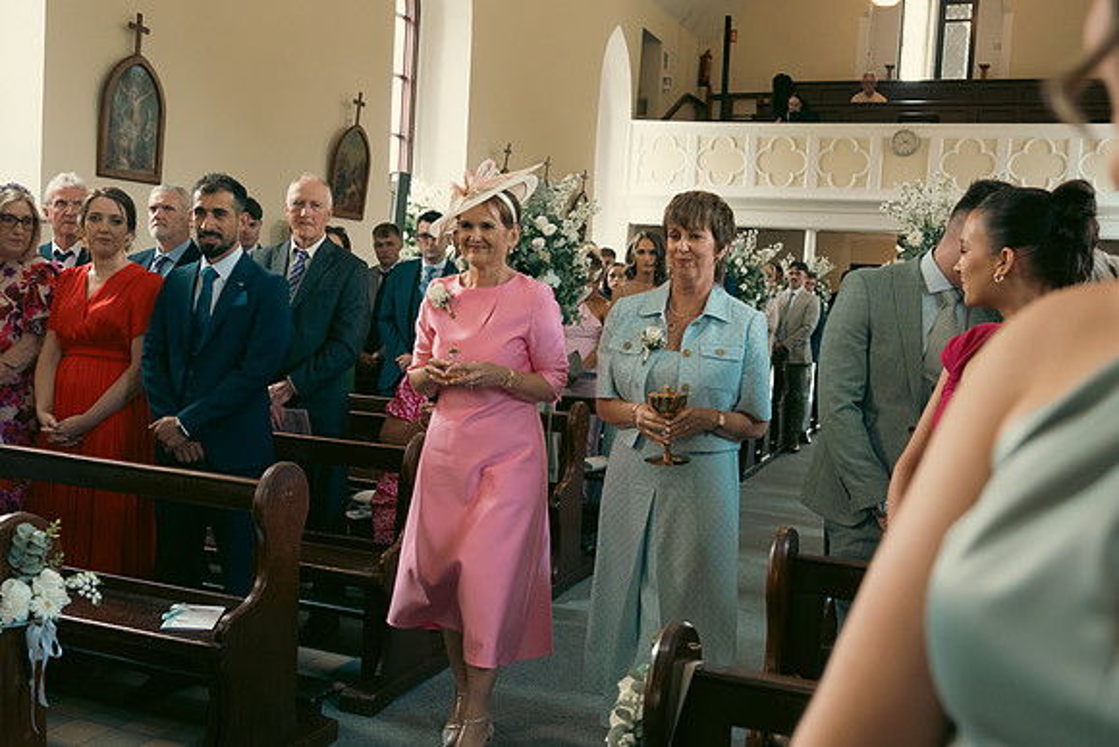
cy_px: 374
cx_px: 560
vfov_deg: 36.9
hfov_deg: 53.1
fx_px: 1119
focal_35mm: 36
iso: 1600
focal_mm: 24
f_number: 3.5
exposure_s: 1/200
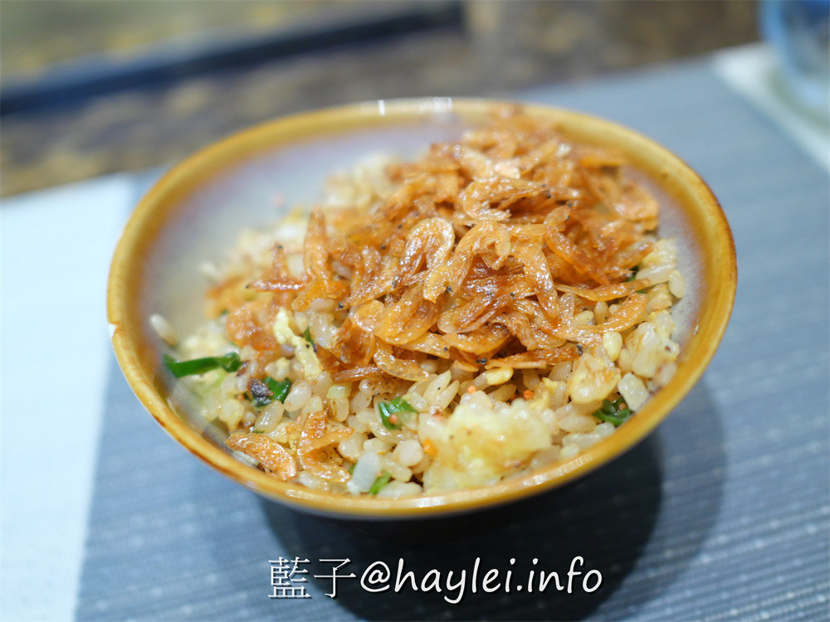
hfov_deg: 60.0
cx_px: 415
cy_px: 311
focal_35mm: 30
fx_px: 719
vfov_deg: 46.8
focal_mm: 15
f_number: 1.7
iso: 640
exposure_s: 1/60
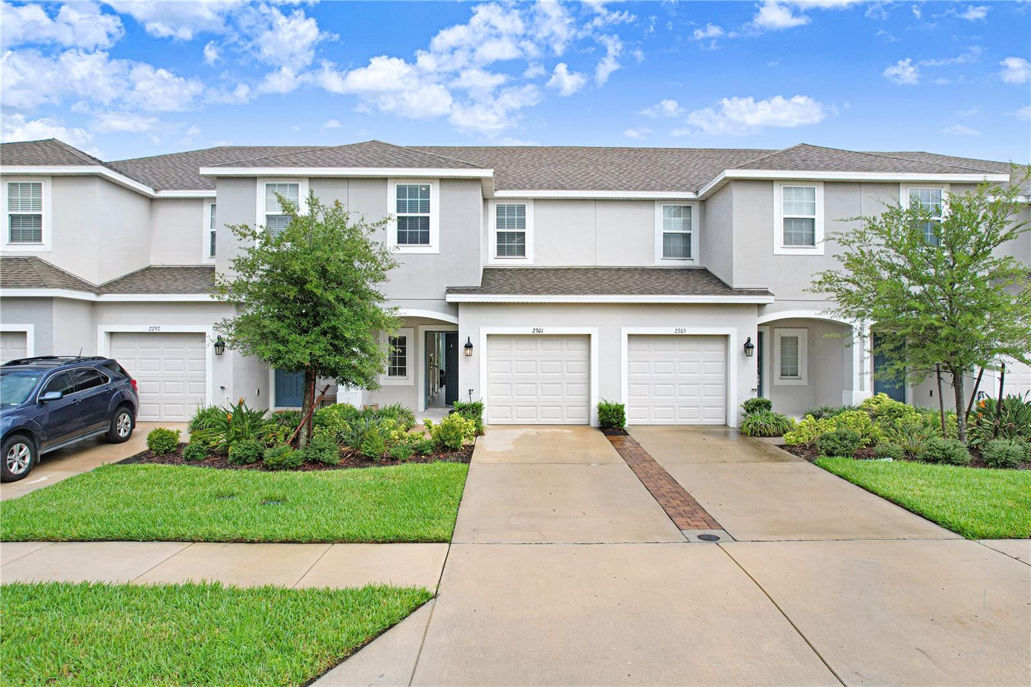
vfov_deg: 57.2
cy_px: 344
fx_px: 630
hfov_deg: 78.6
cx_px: 516
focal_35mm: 22
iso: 200
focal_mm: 8.38
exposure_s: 1/1000
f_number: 2.8
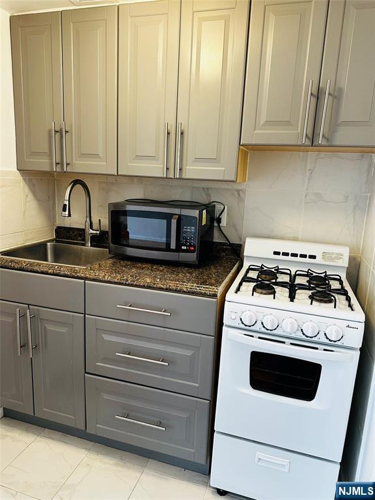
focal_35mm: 24
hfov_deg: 56.8
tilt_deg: -11.0
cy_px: 250
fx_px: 347
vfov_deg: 71.6
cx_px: 188
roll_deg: -2.6
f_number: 1.78
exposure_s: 1/60
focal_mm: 6.86
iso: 125
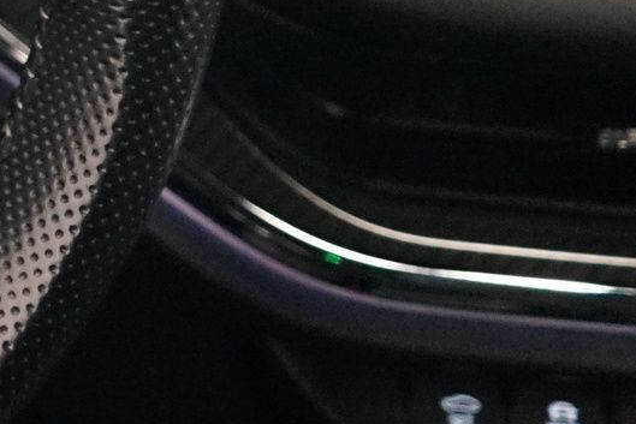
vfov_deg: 9.7
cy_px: -254
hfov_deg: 12.9
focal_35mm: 137
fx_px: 2421
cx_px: -661
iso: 6400
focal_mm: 29
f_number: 3.5
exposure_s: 1/160
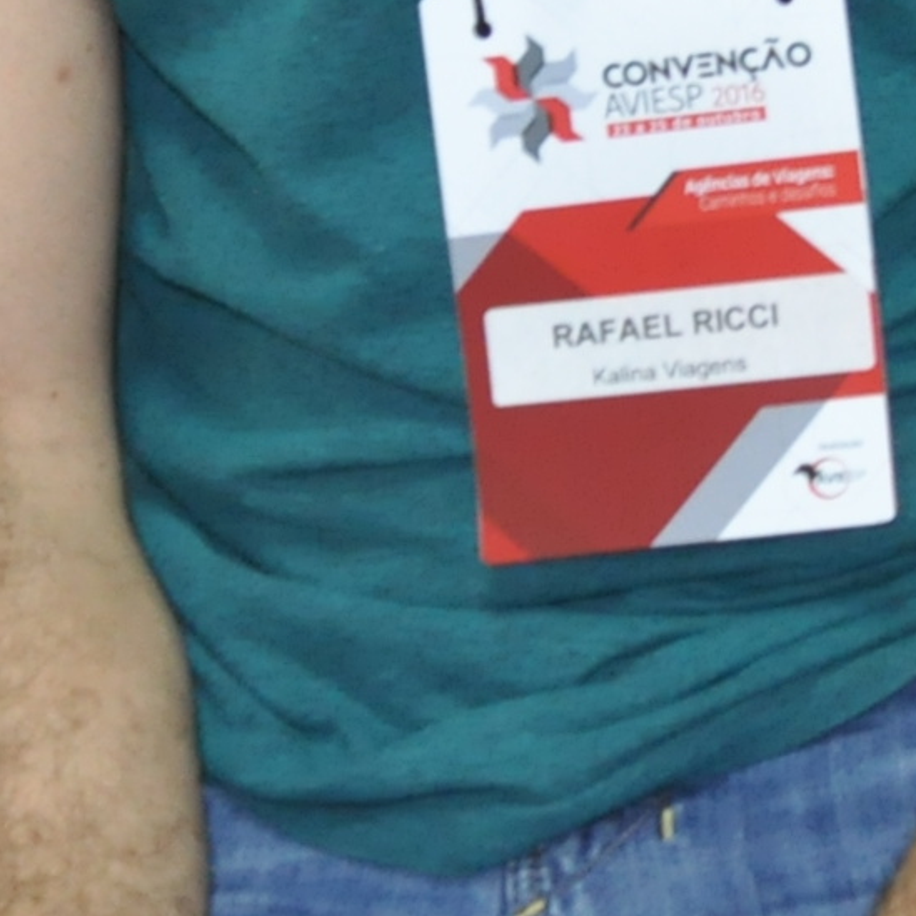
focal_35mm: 179
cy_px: -773
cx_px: 1635
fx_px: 5359
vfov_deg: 9.3
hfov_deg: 9.3
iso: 1000
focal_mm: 24
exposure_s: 1/60
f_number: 4.5
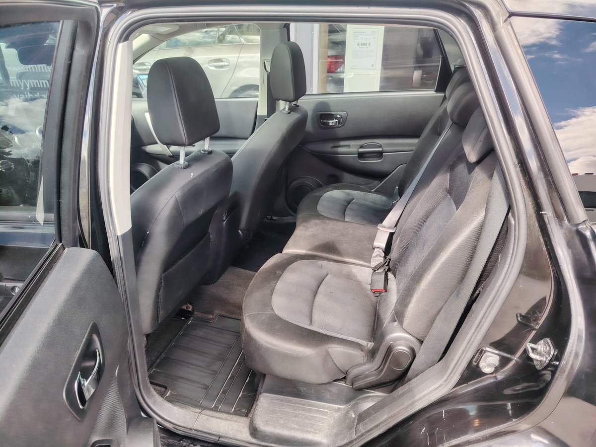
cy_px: 224
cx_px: 298
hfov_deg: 71.6
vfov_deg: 56.8
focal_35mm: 24
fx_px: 413
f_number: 1.75
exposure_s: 1/100
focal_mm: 5.25
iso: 114
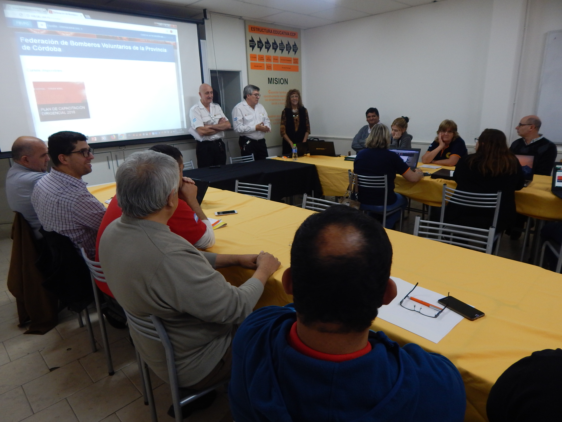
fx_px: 357
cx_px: 281
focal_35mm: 22
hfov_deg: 76.4
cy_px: 211
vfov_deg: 61.1
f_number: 3
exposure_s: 1/30
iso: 180
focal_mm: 4
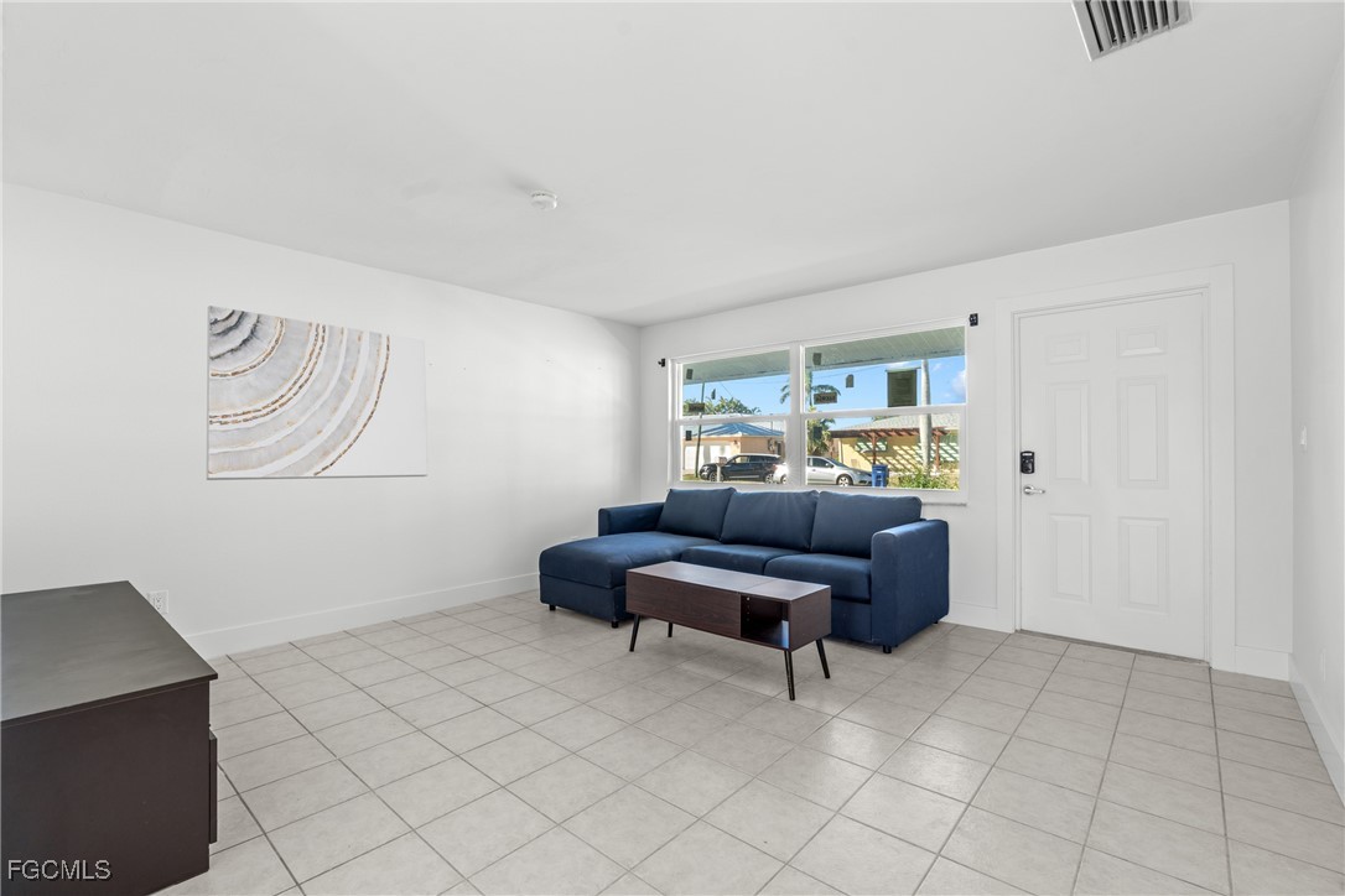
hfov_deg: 96.7
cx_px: 672
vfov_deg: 73.7
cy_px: 448
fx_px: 598
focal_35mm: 16
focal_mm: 16
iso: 100
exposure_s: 1/2.5
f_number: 8
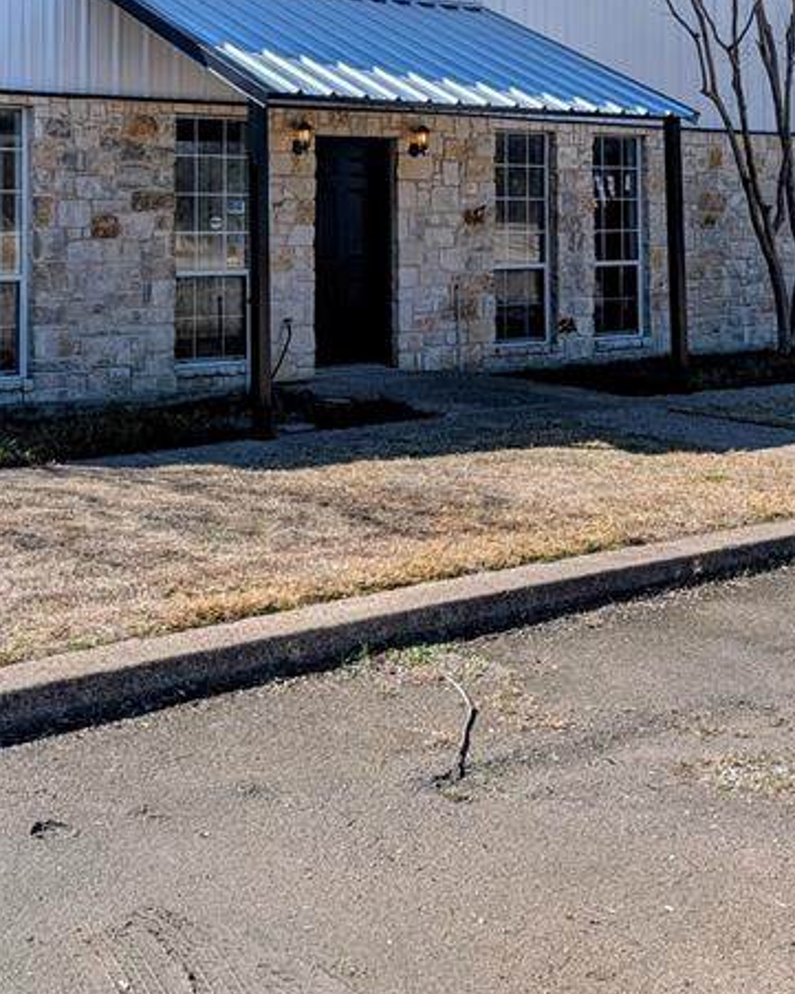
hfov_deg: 28.4
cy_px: 165
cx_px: 240
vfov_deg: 34.0
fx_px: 1558
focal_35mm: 53
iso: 20
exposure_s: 1/6061
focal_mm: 6.9
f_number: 1.68
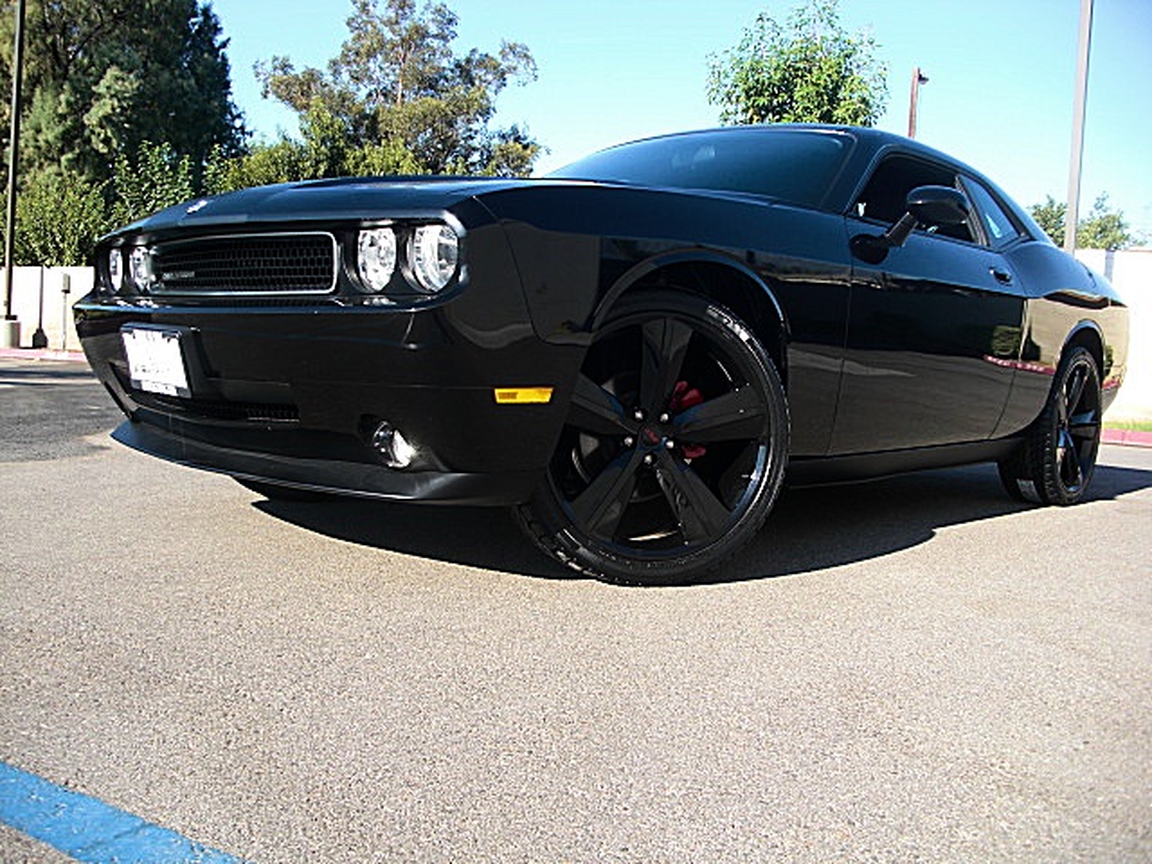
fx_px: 1198
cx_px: 576
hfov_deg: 51.4
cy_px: 432
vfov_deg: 39.7
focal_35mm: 36
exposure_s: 1/320
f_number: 2.8
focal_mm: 6.3
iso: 50
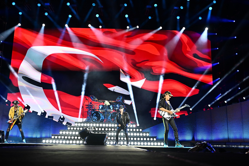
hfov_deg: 48.5
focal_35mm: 40
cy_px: 80
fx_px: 277
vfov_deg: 33.4
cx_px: 123
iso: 1600
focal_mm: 38
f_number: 2.8
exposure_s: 1/1250
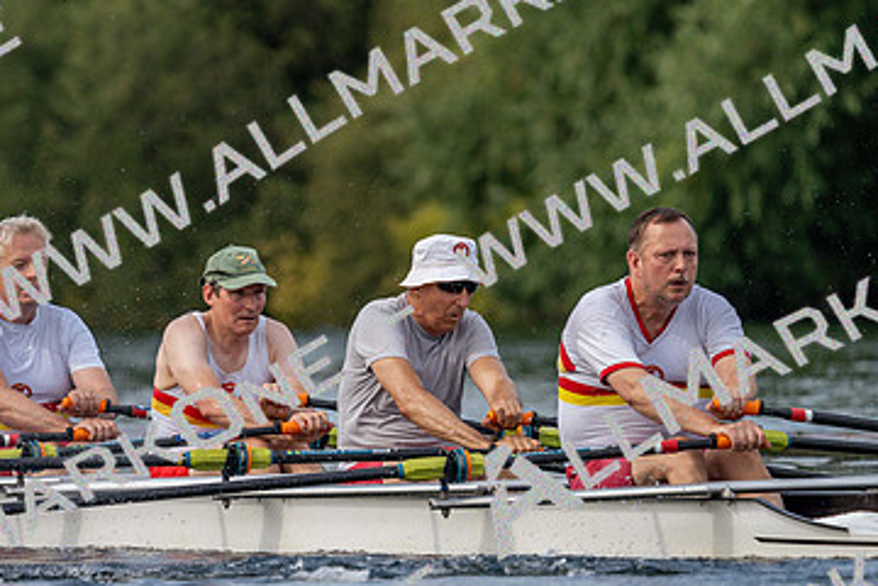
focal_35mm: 655
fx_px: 15973
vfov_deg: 2.1
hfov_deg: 3.1
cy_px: 328
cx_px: 276
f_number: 6.3
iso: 400
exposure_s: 1/1600
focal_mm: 407
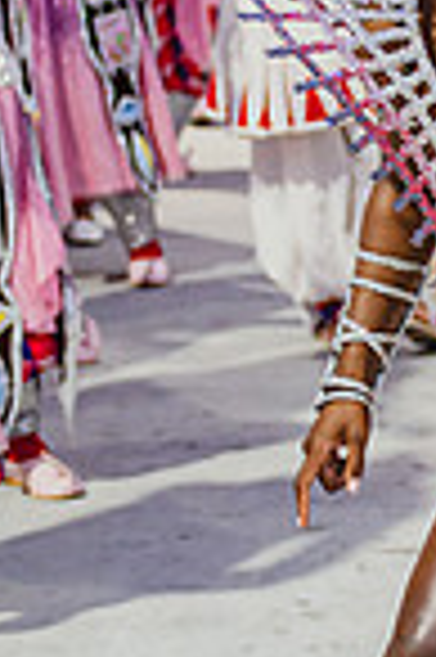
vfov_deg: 9.5
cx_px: 623
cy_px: 315
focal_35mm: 216
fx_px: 3933
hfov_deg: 6.3
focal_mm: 70
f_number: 4.5
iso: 800
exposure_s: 1/250
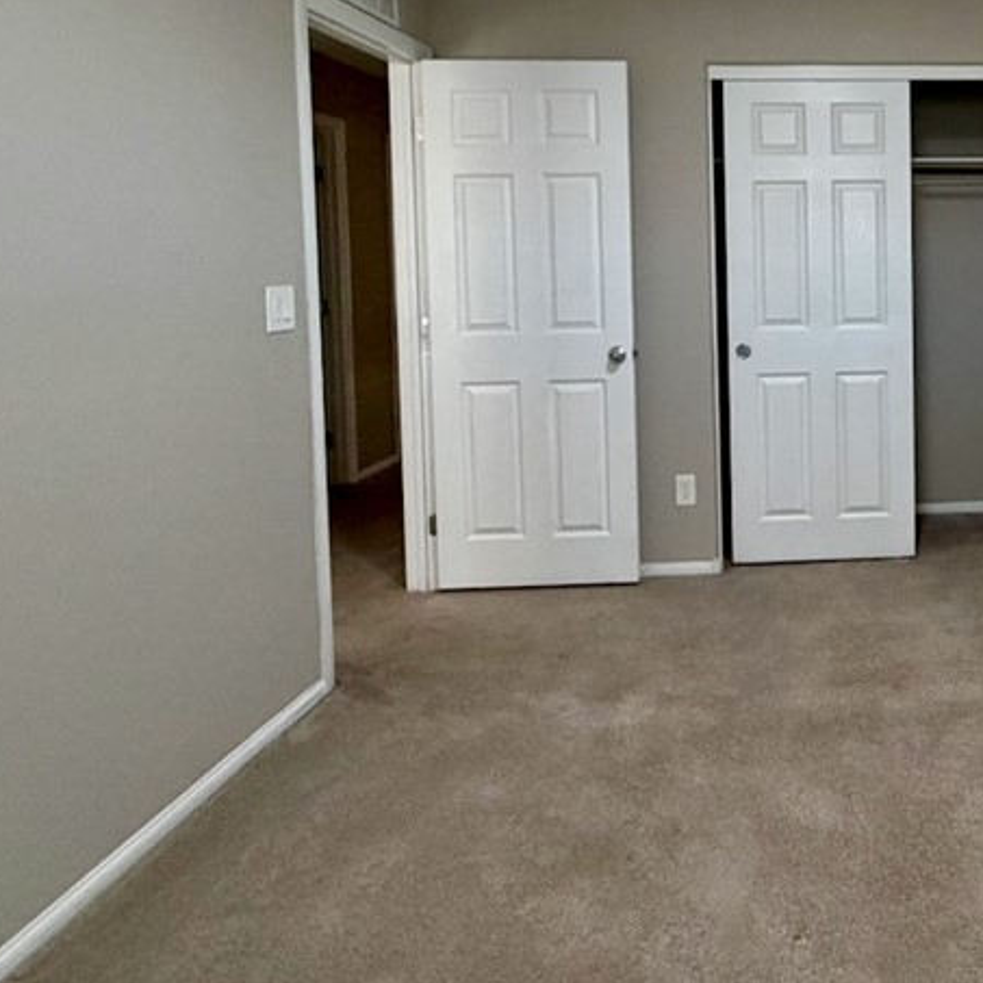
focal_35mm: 28
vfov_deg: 55.5
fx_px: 900
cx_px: 888
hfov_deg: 50.7
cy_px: 291
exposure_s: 1/60
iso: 250
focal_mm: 2.22
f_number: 2.2
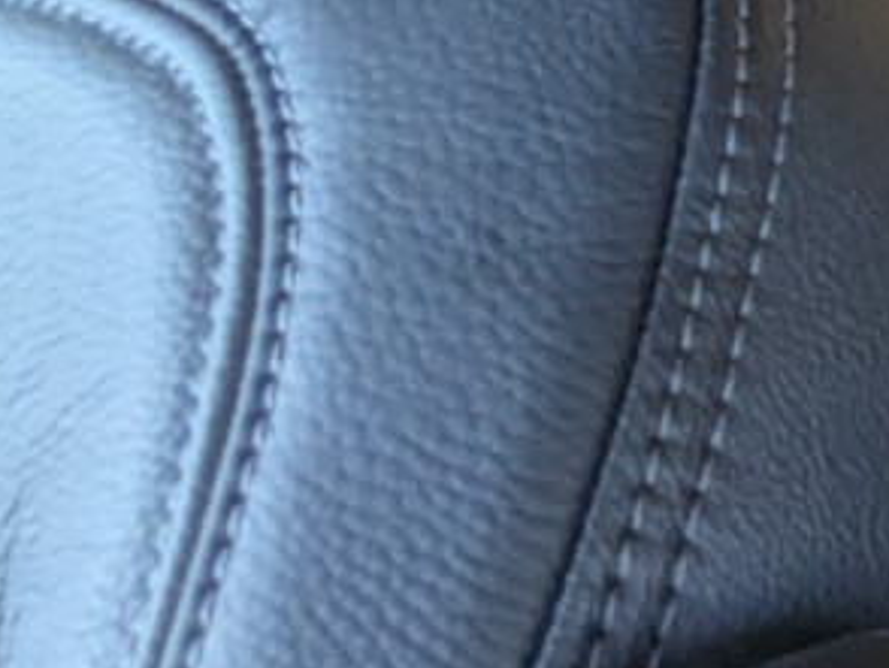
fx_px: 1953
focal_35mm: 76
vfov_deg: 18.0
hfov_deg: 16.8
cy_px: -230
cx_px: 1900
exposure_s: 1/68.4
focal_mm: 2.35
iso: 239
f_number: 2.2
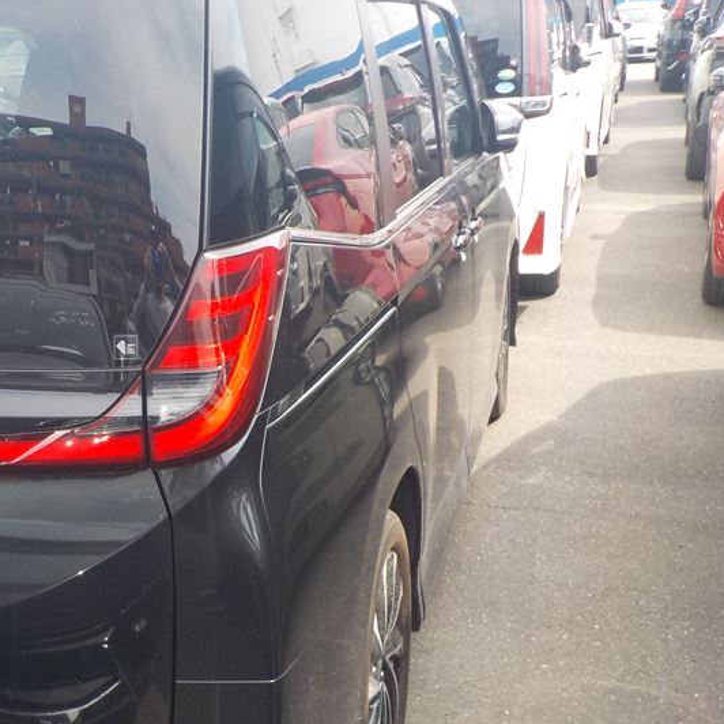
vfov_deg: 33.3
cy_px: 411
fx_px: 1207
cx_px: 42
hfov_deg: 31.5
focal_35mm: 51
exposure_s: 1/250
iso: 125
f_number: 3.3
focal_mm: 4.1
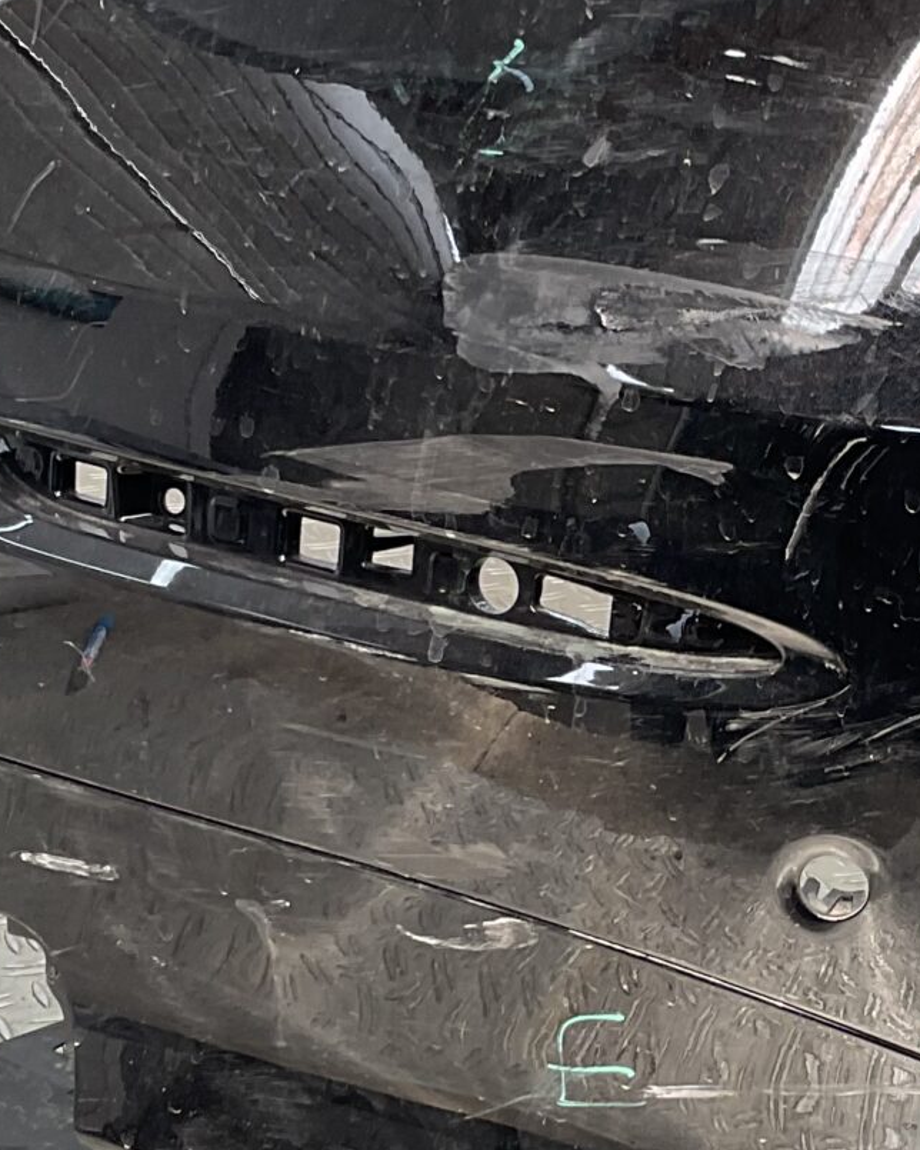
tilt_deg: -21.7
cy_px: 696
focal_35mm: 90
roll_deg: -4.8
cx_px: 916
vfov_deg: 21.2
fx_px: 3063
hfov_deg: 16.7
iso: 16
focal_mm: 3
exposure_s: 1/101
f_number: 1.8
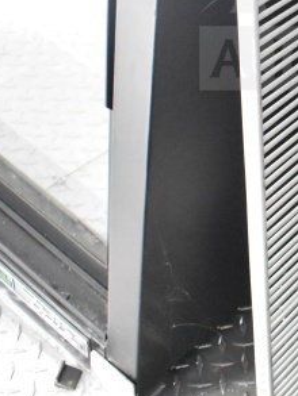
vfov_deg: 23.0
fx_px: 929
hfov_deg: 17.4
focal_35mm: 81
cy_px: -17
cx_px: 351
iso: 7200
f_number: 3.5
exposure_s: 1/30
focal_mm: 18
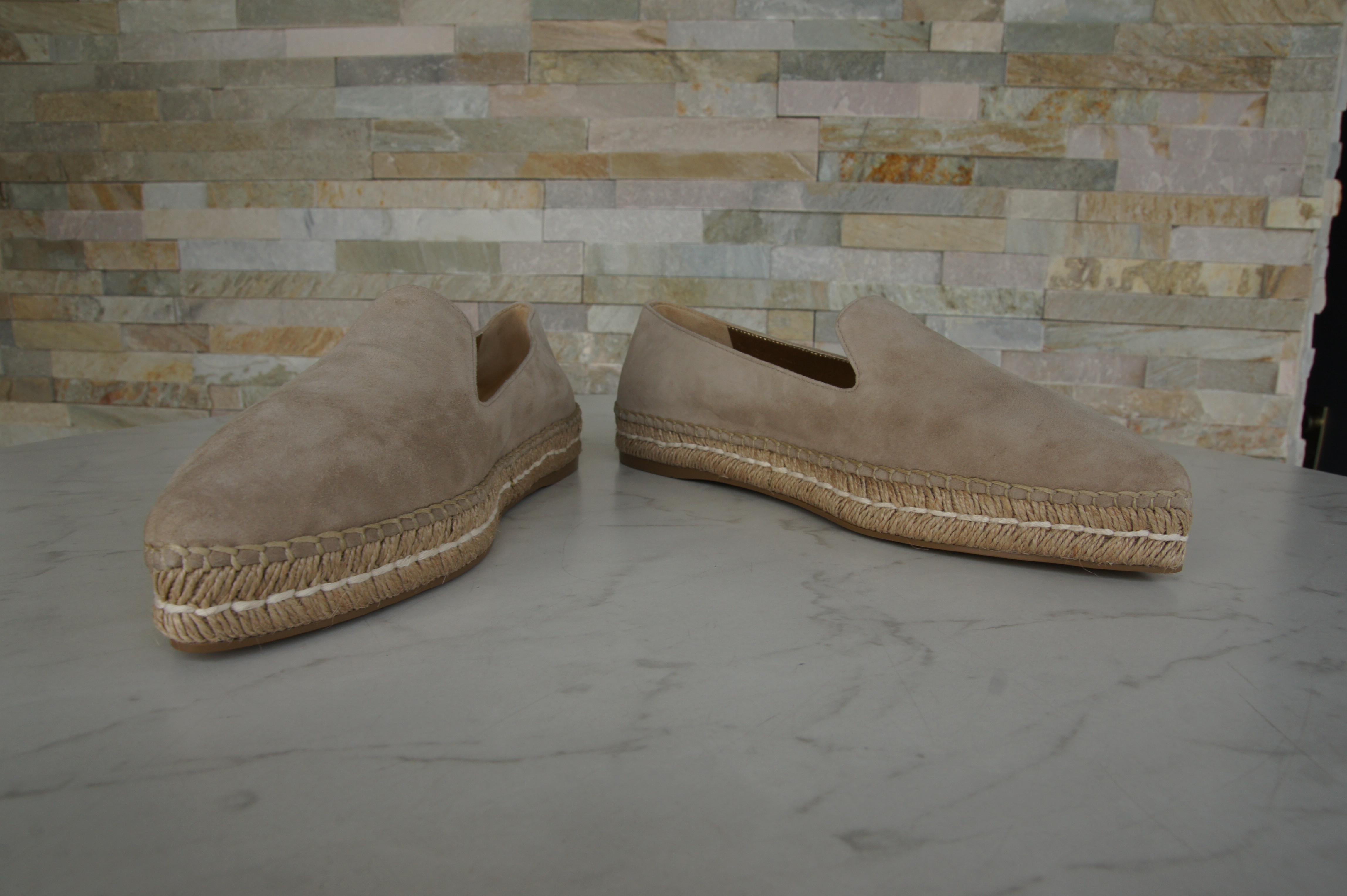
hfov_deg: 70.5
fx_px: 954
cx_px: 674
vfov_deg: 50.4
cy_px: 448
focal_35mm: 26
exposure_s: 1/125
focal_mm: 17
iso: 200
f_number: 10
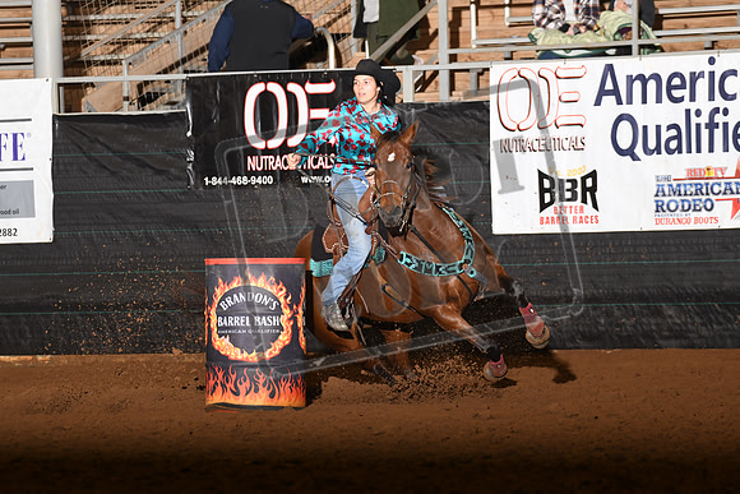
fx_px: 4934
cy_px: 247
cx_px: 370
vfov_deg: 5.7
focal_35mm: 240
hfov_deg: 8.6
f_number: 5.6
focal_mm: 240
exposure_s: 1/250
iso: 1000
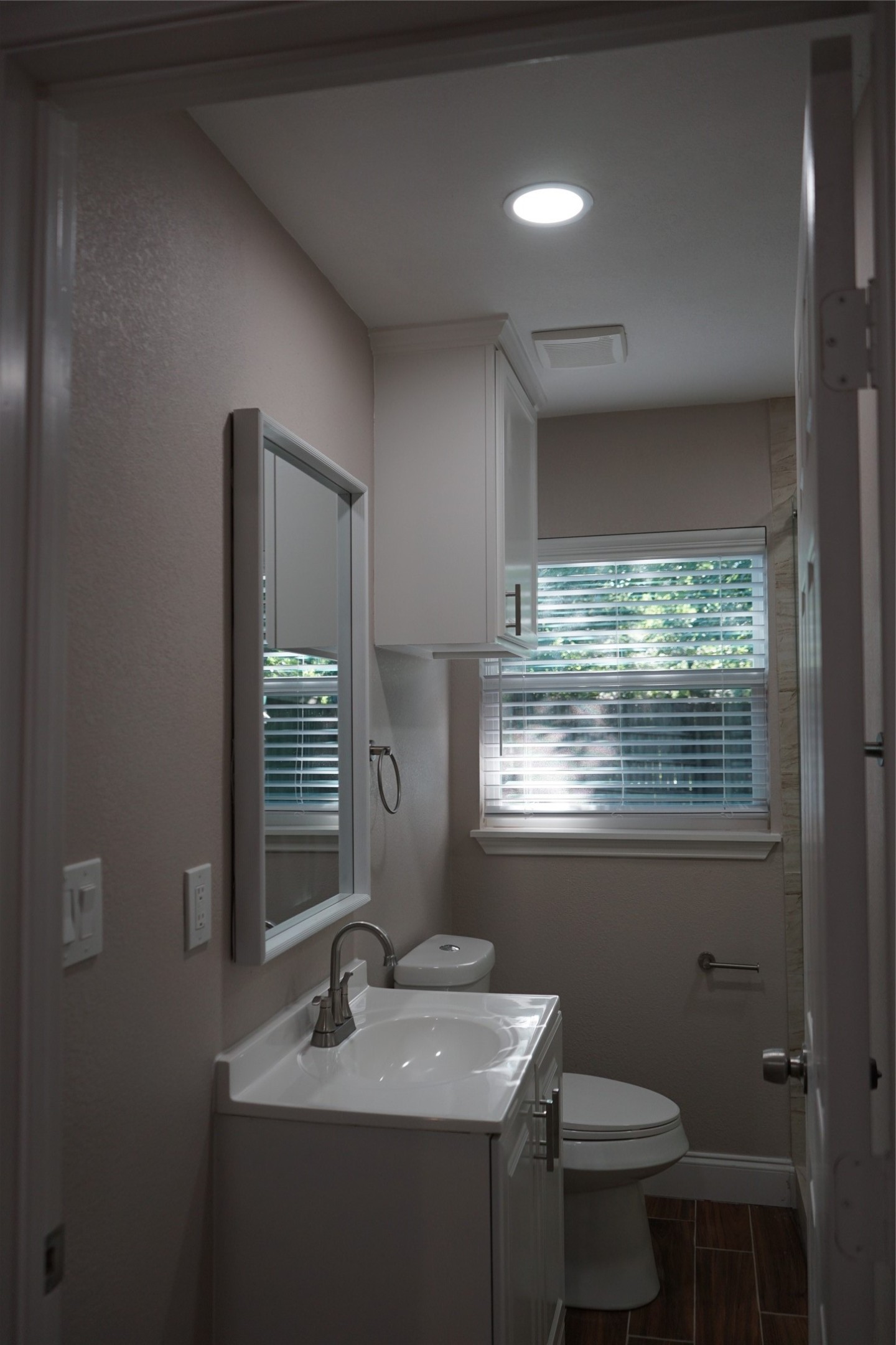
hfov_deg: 46.4
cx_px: 448
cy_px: 672
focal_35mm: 28
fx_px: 1045
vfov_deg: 65.5
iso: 400
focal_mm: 28
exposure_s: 1/160
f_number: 4
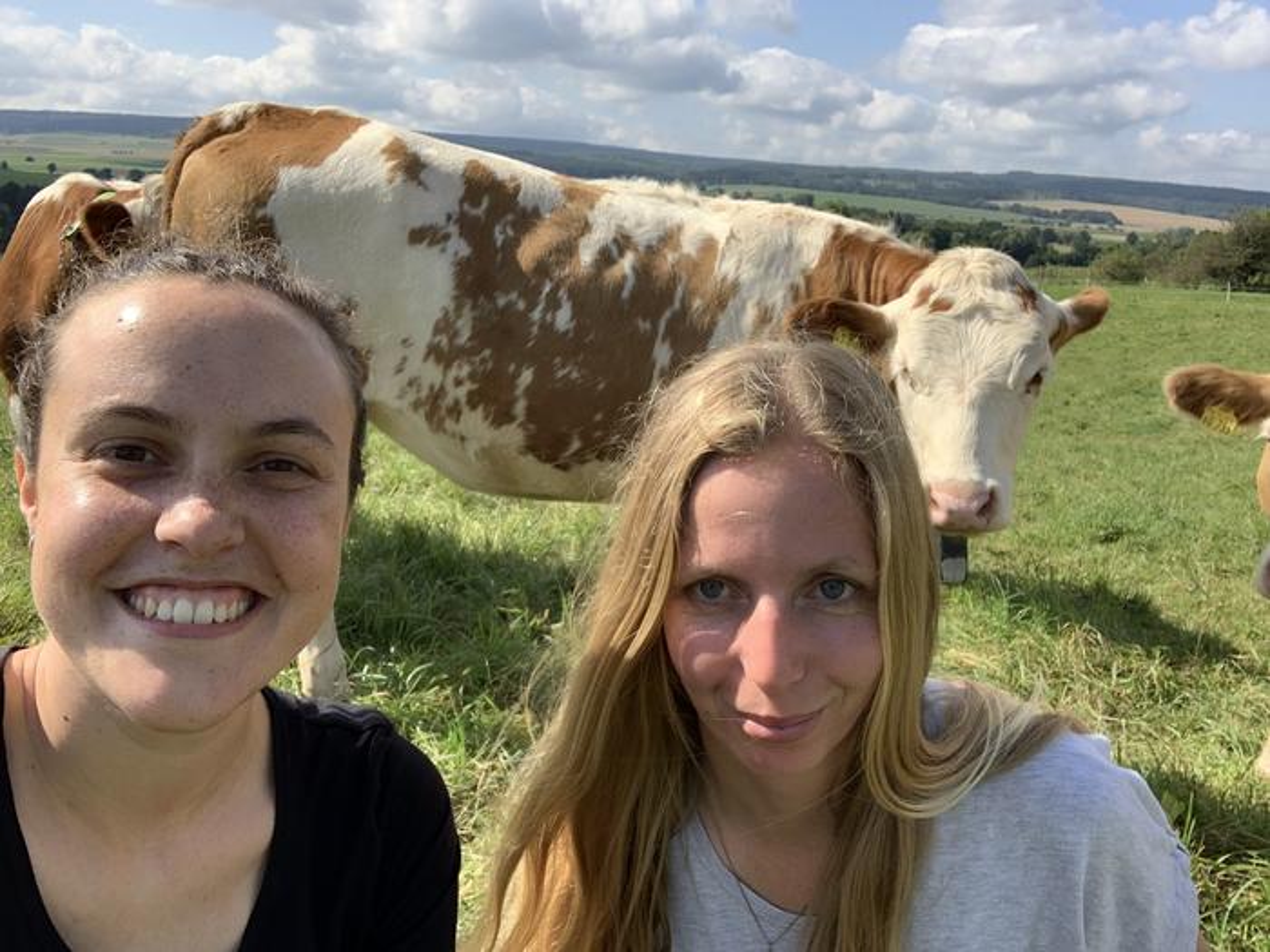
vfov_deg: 44.2
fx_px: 1174
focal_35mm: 32
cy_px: 476
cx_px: 635
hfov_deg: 56.8
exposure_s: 1/432
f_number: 2.2
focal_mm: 2.87
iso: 16
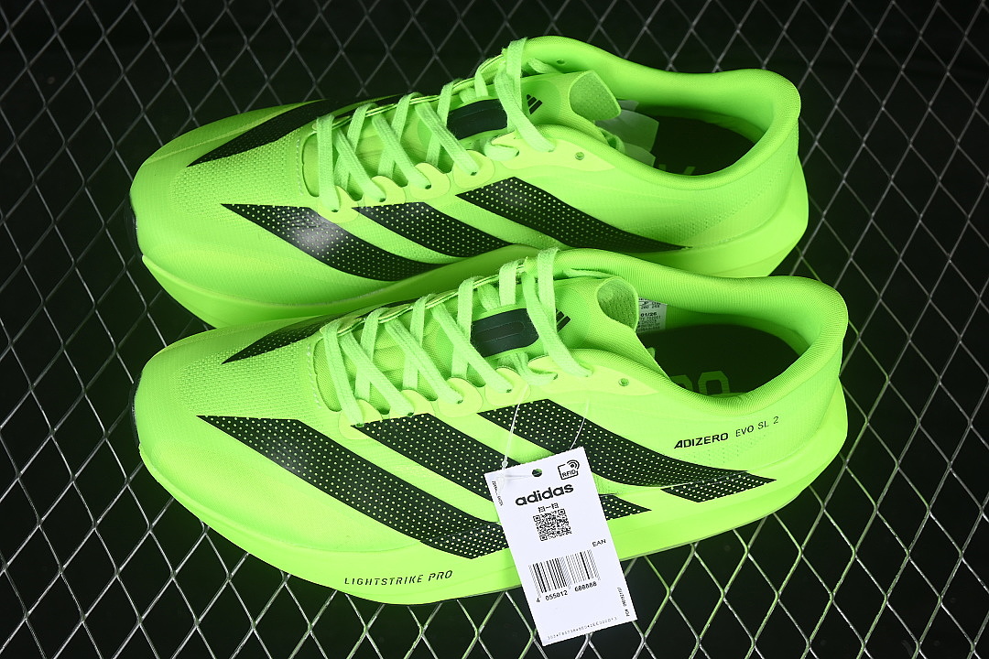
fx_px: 2060
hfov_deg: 27.0
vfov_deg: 18.2
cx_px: 494
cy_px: 330
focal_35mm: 75
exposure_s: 1/80
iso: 160
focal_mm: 50
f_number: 7.1
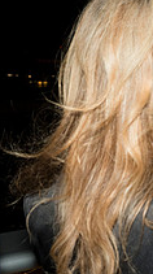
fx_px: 732
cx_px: 311
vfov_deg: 21.1
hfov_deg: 10.8
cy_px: 102
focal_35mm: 101
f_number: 5.6
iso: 1250
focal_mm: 35
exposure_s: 1/125
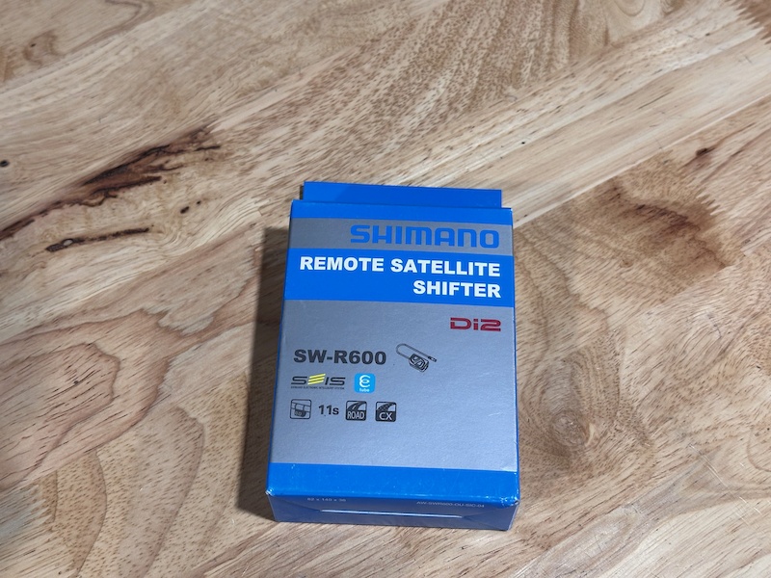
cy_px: 289
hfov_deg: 39.7
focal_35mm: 48
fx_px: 1069
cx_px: 386
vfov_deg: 30.3
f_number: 1.78
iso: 100
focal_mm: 6.86
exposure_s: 1/60
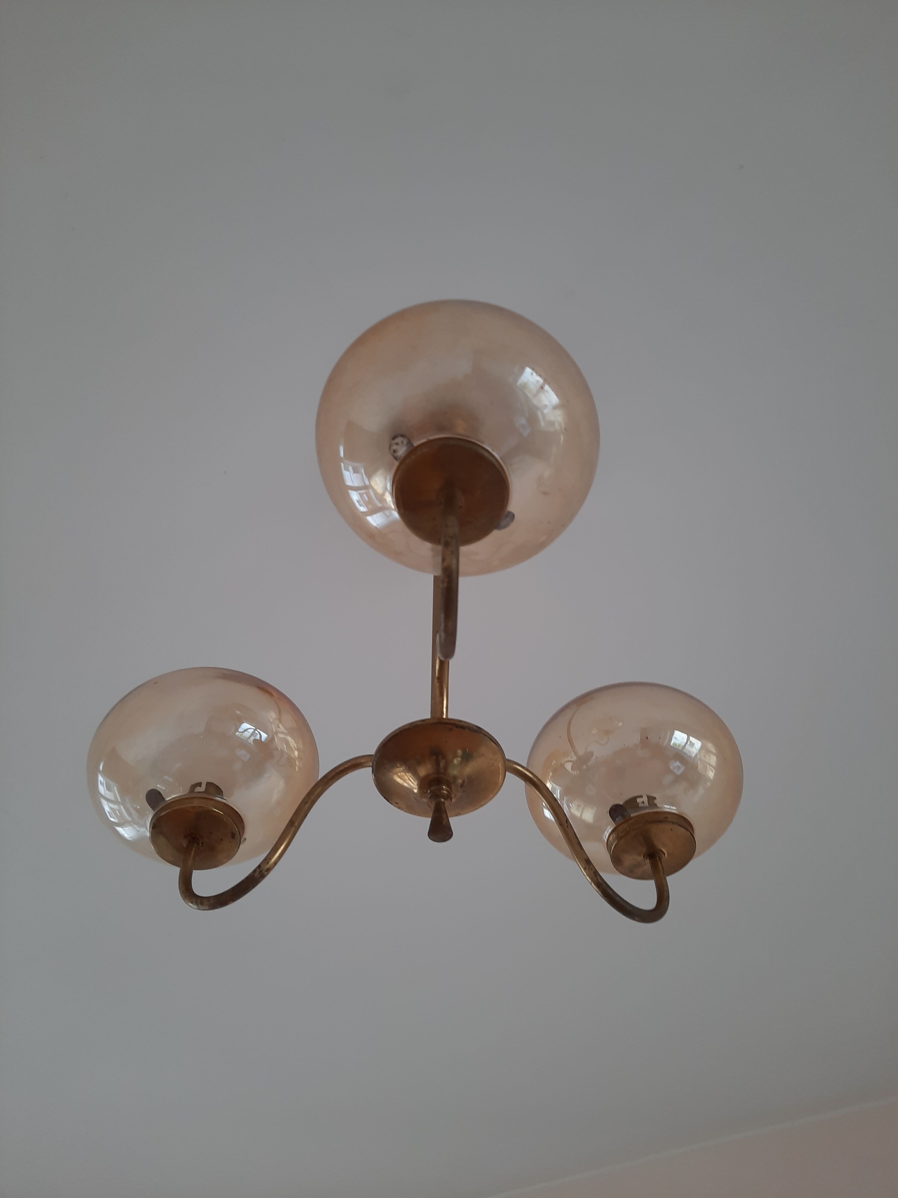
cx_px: 449
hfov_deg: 54.9
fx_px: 865
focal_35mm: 25
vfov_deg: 69.4
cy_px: 599
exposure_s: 1/50
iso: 80
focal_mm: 4.6
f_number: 2
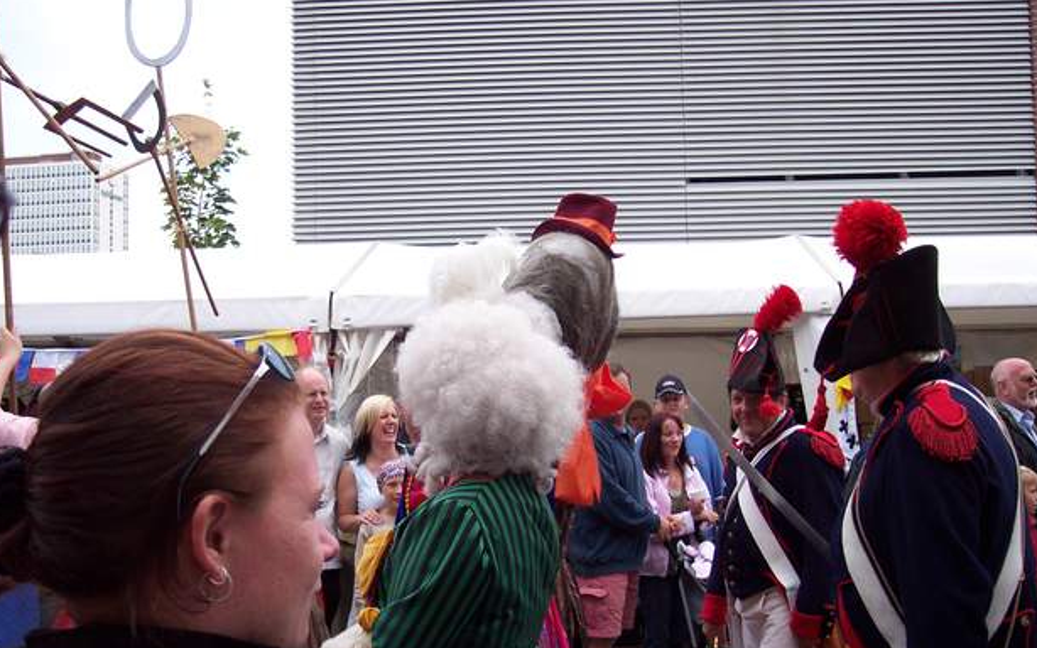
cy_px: 341
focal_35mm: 42
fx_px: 1187
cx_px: 529
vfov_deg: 30.5
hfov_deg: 47.2
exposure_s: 1/700
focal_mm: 8
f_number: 2.8
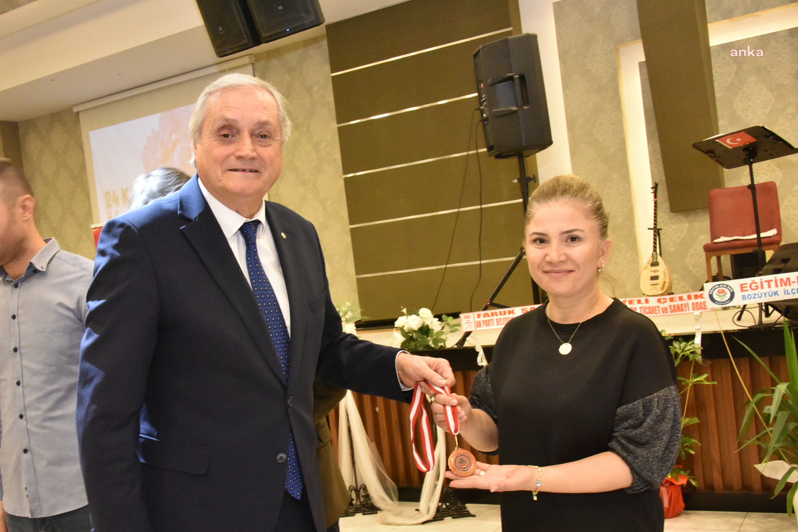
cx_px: 369
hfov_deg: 49.5
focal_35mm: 39
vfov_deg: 34.2
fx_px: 865
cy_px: 293
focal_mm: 35
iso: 9000
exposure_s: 1/60
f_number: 13
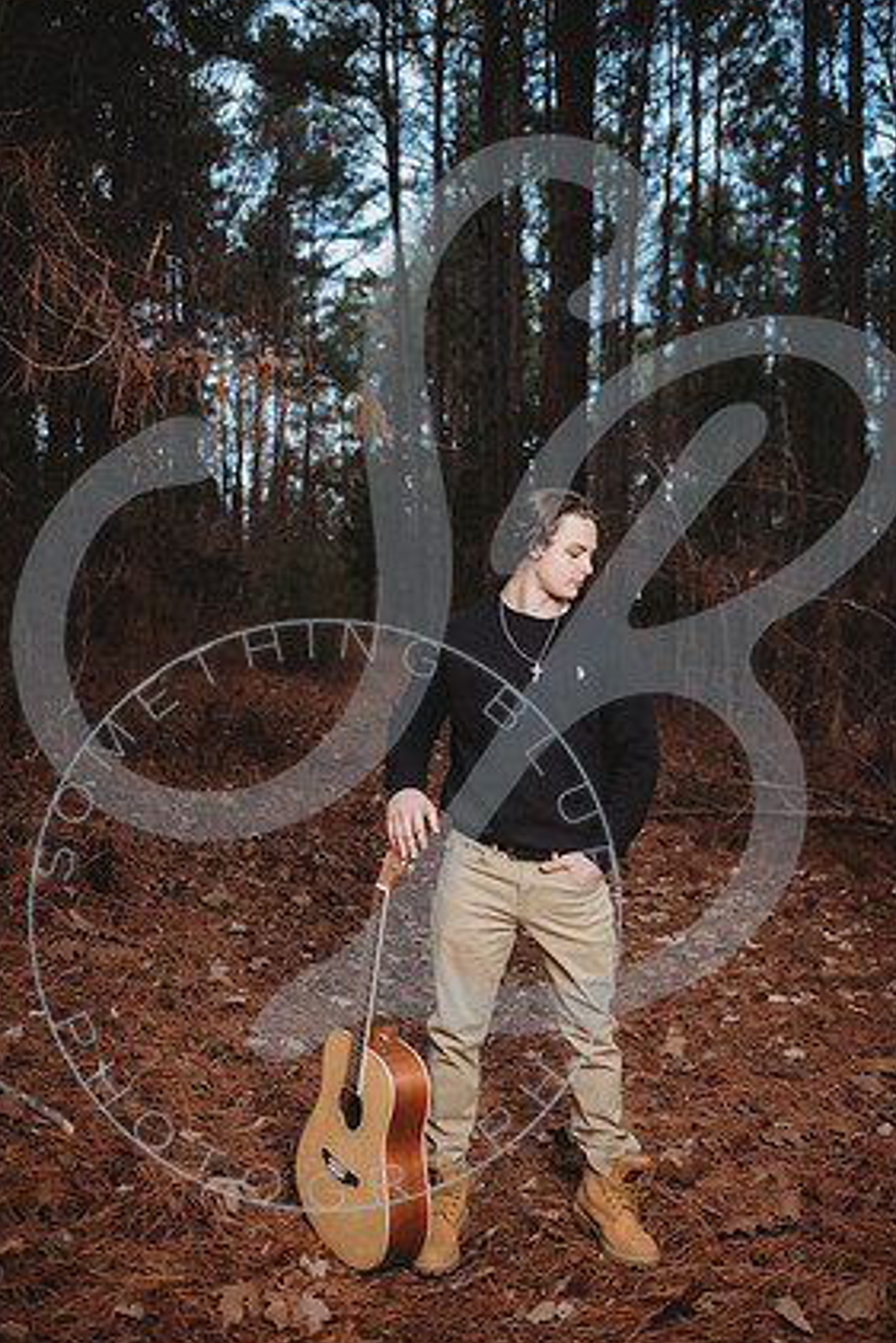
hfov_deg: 42.3
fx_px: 1156
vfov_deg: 60.3
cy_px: 673
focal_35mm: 31
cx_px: 469
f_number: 2.8
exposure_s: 1/160
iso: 100
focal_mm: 29
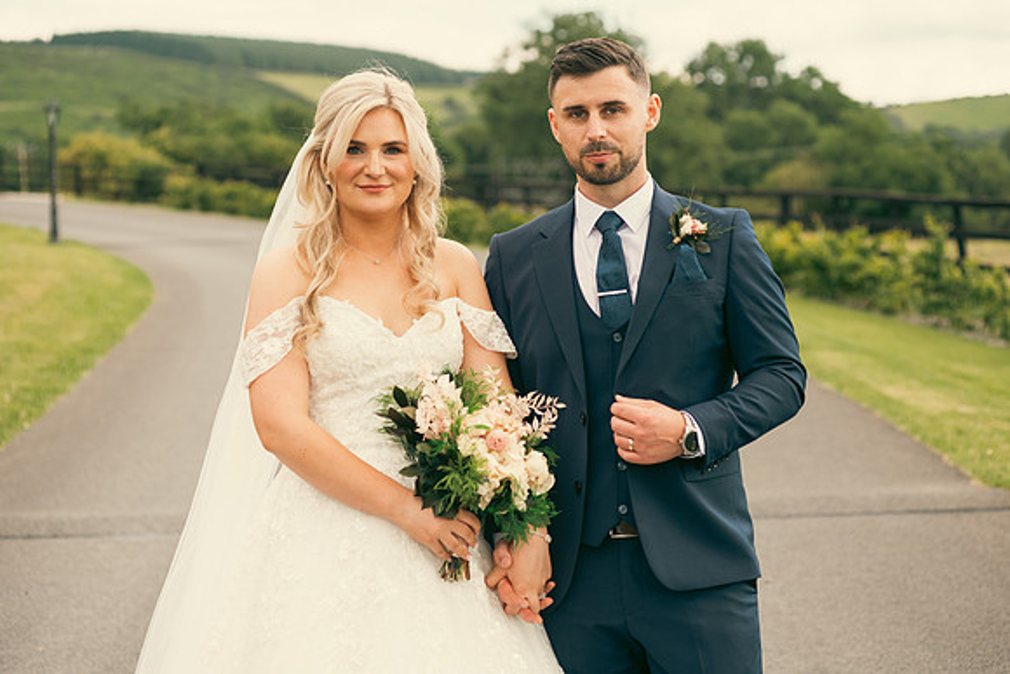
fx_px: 2245
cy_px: 337
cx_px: 505
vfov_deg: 17.1
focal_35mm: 80
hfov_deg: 25.4
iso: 125
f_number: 3.5
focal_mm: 80
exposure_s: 1/320
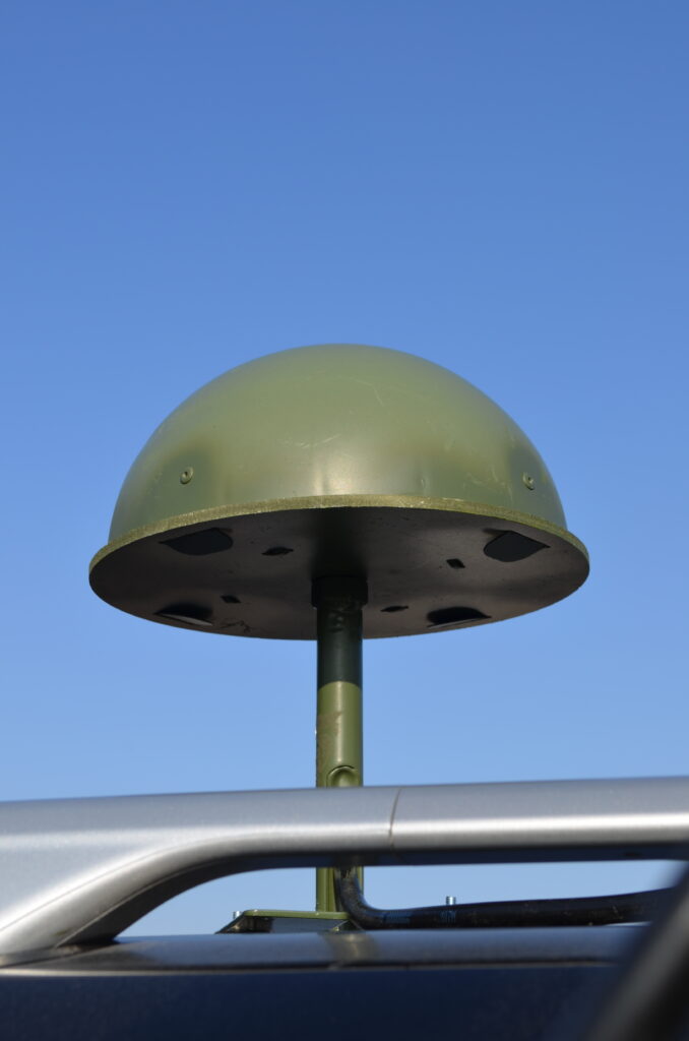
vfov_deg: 33.5
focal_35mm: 60
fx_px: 1731
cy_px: 520
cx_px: 344
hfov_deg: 22.5
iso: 100
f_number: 8
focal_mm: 40
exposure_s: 1/250
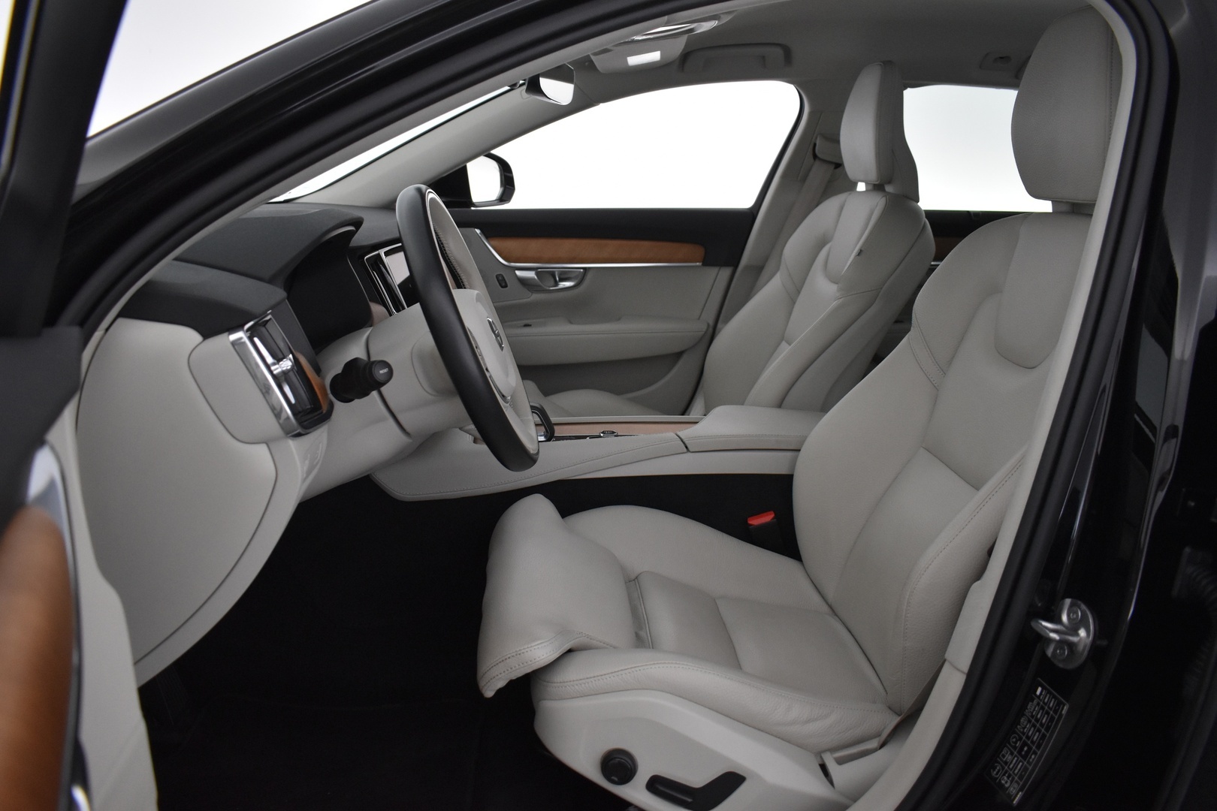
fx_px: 913
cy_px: 406
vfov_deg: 47.9
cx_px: 608
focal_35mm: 27
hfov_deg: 67.4
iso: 2000
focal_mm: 18
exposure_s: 1/60
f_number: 3.5
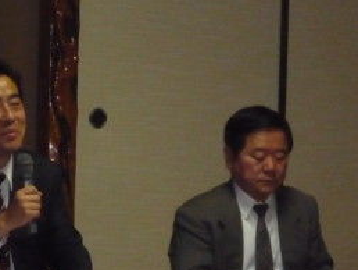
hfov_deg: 10.4
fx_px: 1967
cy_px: 134
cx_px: 51
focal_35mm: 190
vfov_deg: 7.8
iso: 800
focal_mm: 13.6
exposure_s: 1/50
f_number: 5.6
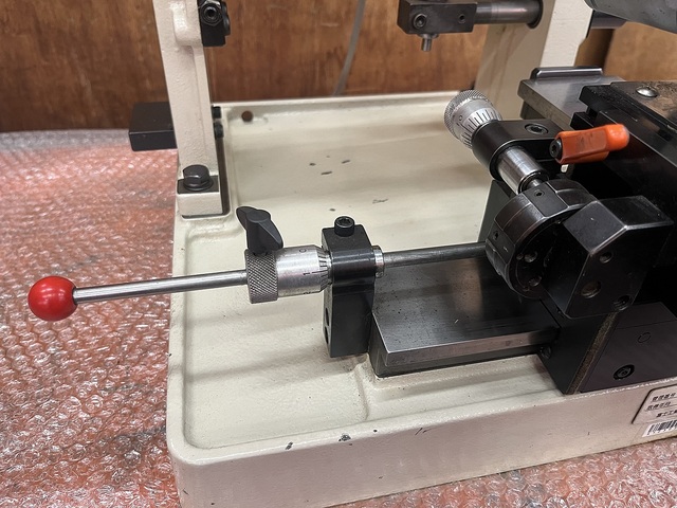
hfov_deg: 67.3
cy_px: 254
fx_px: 508
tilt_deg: -39.3
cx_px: 338
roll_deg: -2.5
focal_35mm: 26
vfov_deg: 53.1
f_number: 1.6
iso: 160
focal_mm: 5.1
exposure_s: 1/60
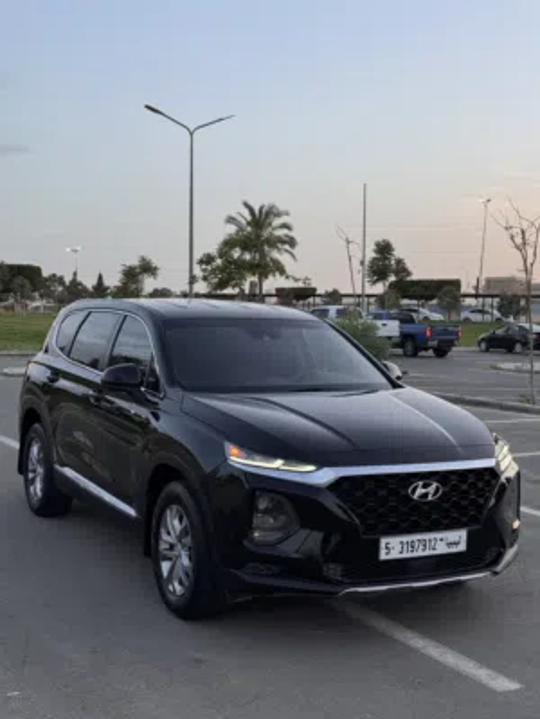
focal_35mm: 48
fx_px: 998
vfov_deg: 39.7
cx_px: 270
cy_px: 360
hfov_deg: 30.3
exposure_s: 1/318
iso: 64
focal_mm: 6.76
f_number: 1.78
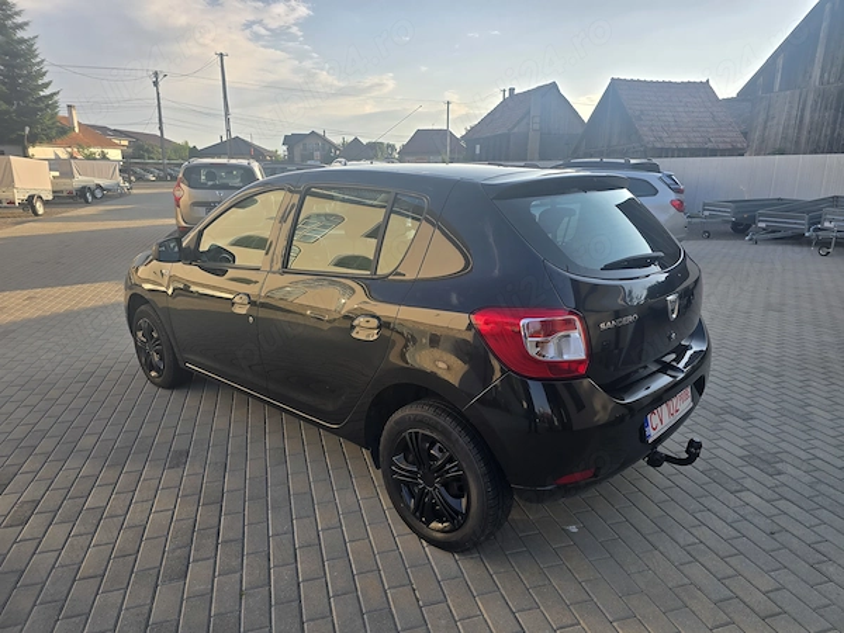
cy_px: 316
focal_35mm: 23
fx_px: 561
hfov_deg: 73.9
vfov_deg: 58.9
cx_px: 422
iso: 12
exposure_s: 1/457
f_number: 1.7
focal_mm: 6.3
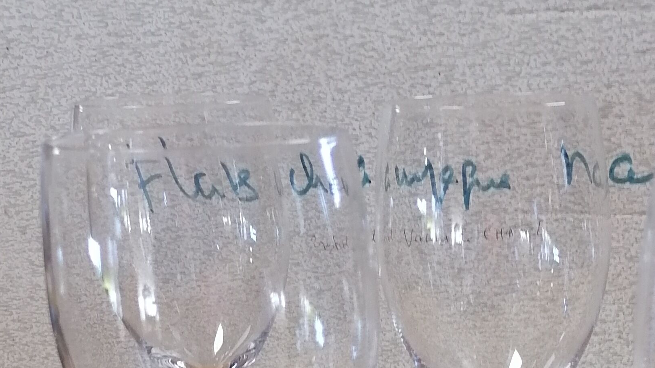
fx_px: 1216
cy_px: 596
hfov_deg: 29.6
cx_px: 499
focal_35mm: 70
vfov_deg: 15.5
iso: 160
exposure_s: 1/33.3
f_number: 1.8
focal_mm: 5.4
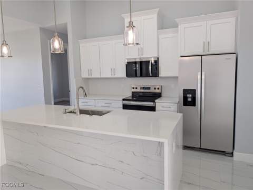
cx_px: 126
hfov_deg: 71.5
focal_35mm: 24
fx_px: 176
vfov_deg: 56.9
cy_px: 95
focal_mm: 6.9
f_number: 1.68
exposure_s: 1/237
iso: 27
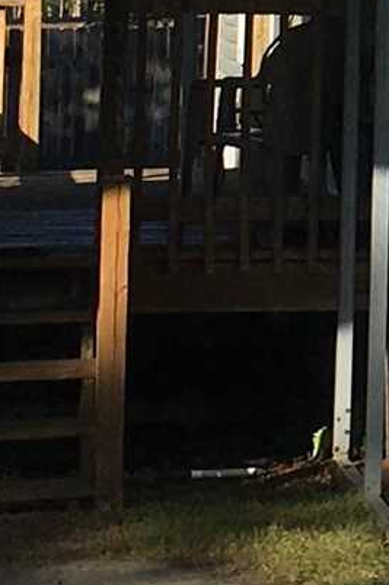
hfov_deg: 5.7
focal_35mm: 231
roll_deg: -0.3
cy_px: -433
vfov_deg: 8.6
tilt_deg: +7.0
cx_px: 1020
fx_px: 3747
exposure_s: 1/1538
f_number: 2.2
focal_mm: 4.15
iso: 25
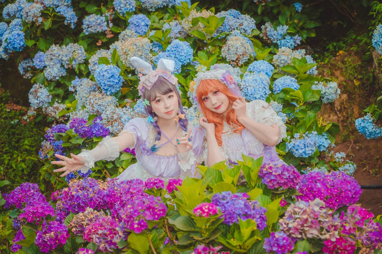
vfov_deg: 18.2
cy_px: 127
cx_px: 191
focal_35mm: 75
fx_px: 796
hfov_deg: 27.0
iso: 200
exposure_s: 1/200
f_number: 5.6
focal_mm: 75
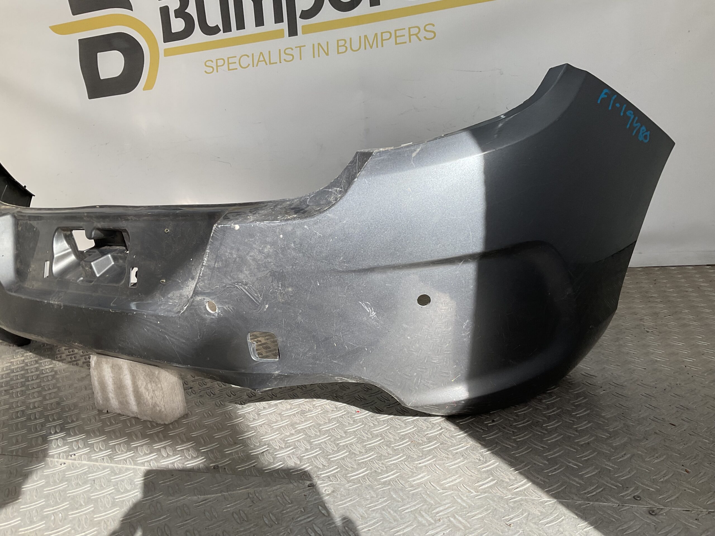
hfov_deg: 61.7
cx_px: 358
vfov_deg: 48.2
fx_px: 599
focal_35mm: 29
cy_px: 268
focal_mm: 3
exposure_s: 1/666
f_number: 1.8
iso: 16
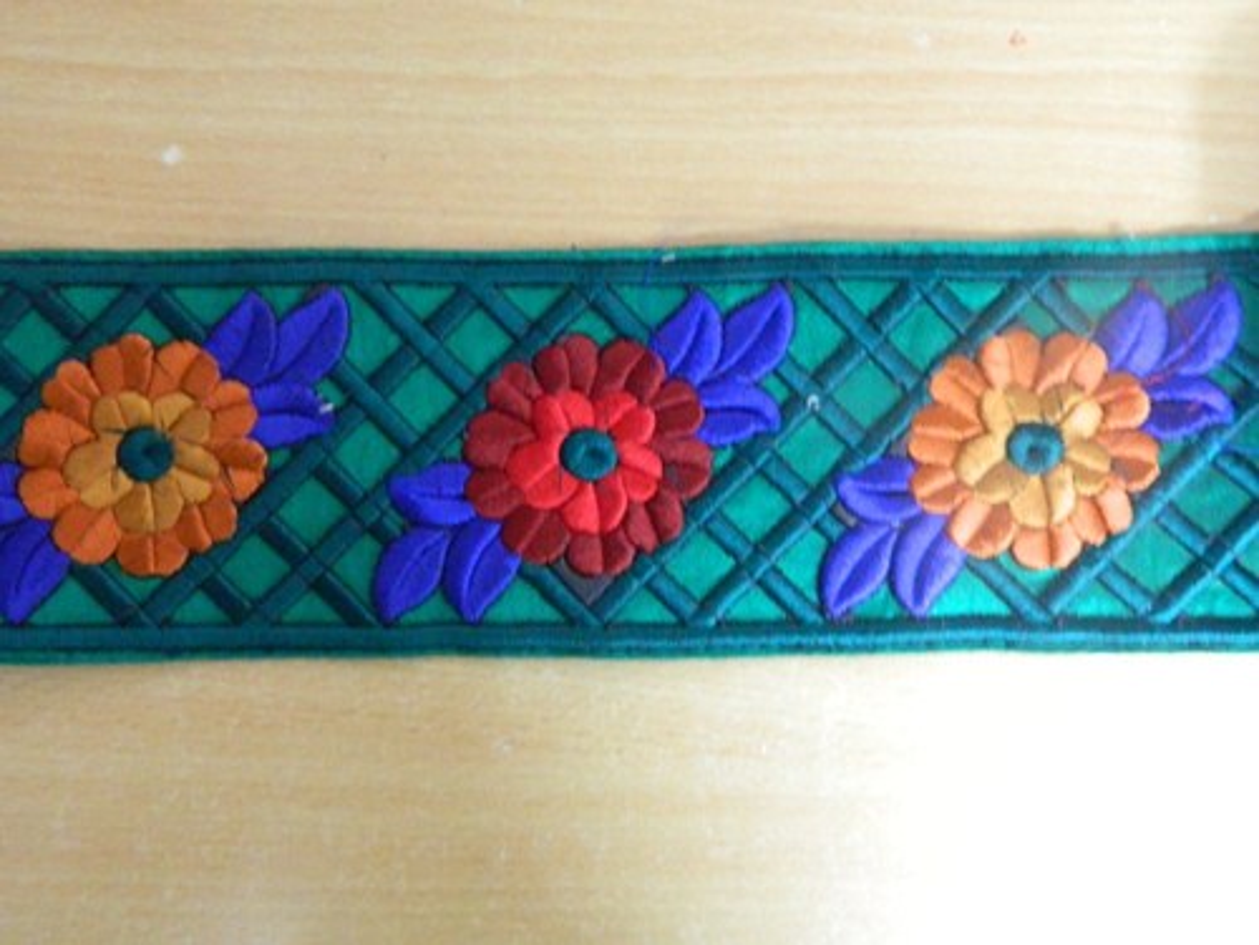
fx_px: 1127
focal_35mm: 31
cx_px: 630
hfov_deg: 58.4
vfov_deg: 45.4
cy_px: 472
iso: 800
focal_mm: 5.6
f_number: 3.2
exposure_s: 1/2.5
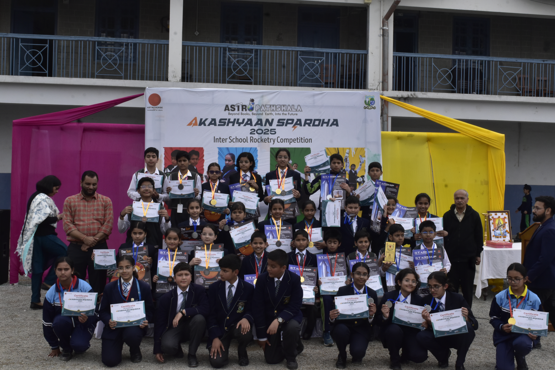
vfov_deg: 30.8
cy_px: 185
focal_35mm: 44
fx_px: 671
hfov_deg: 45.0
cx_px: 278
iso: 800
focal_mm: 29
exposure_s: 1/125
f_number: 25
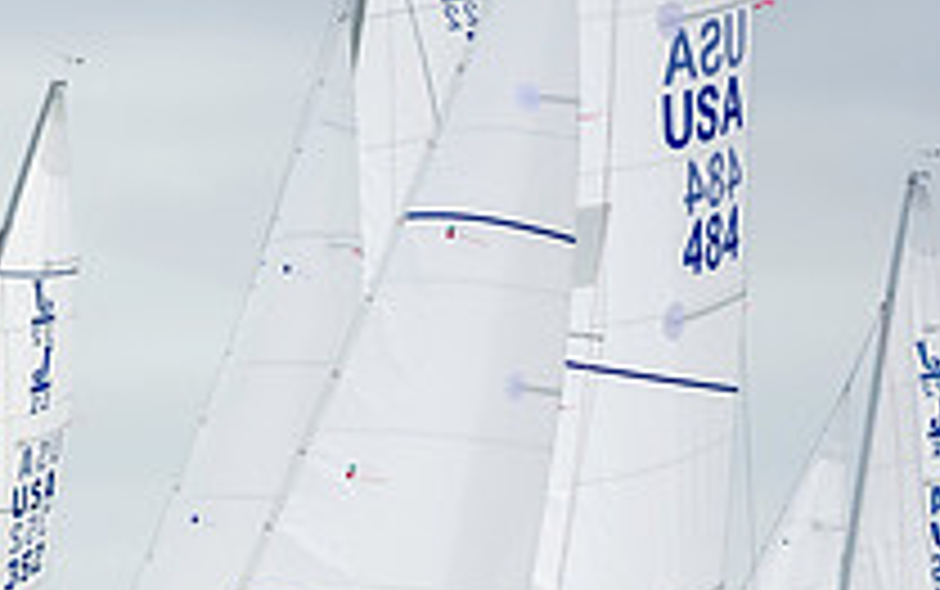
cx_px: -351
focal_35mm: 678
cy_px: 757
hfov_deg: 3.1
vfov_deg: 1.9
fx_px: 17383
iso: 500
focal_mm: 240
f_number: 5
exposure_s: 1/4000
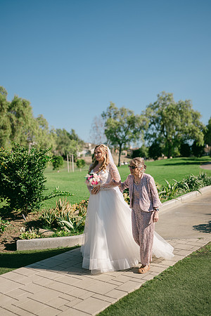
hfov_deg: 37.9
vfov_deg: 54.4
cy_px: 158
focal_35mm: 35
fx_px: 308
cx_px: 106
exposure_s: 1/8000
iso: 64
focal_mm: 35
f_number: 1.4
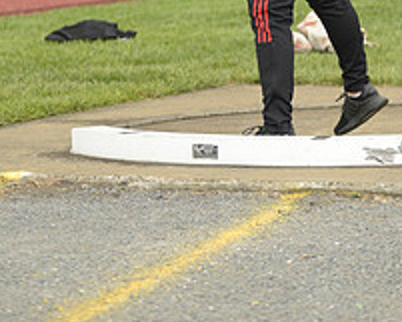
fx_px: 4035
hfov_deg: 5.7
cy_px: -154
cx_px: 321
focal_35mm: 339
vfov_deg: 4.5
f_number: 3.5
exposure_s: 1/800
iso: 400
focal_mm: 125
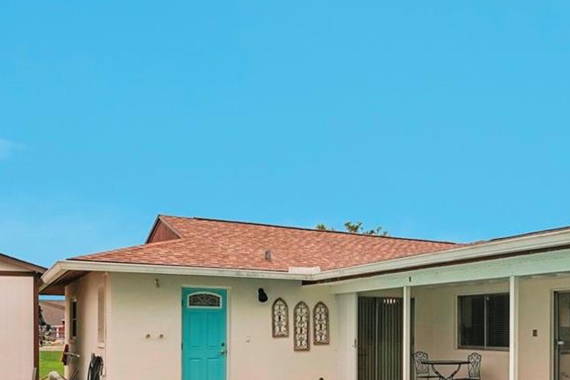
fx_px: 633
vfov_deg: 31.6
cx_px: 439
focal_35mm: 40
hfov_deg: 46.4
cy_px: 349
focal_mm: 16
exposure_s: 1/800
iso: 400
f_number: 8
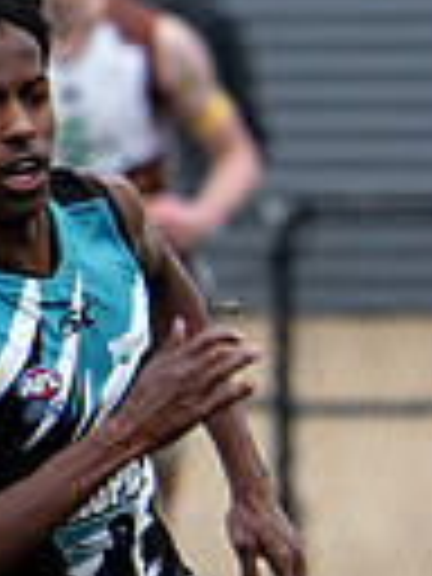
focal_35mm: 2554
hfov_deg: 0.6
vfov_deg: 0.8
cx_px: 1521
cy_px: 612
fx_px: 42498
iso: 400
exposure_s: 1/800
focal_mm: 200
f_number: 4
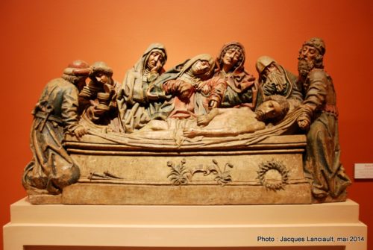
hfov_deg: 57.2
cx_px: 186
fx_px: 342
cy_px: 125
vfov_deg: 40.1
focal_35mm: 33
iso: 400
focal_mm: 22
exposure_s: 1/13
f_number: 3.8
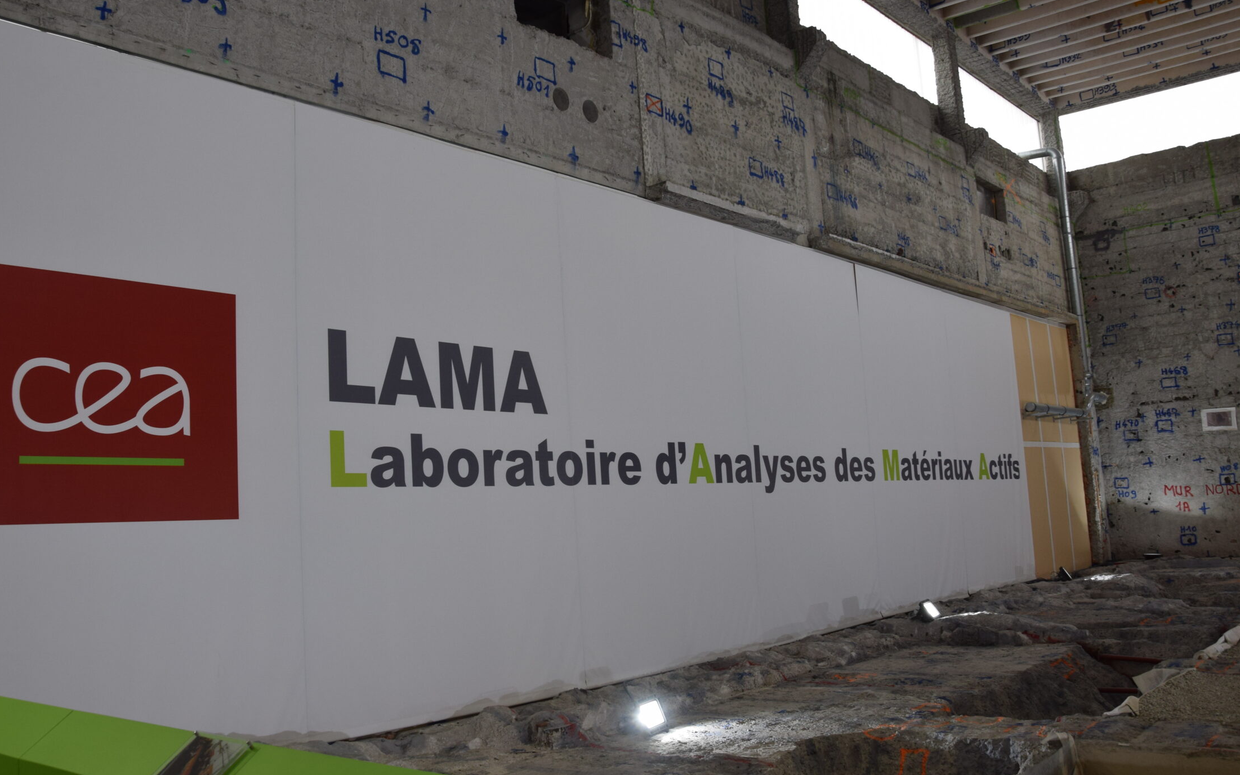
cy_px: 357
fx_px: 1081
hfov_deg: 59.6
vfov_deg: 39.4
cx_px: 597
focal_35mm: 32
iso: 400
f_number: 5.6
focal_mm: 18
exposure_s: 1/125
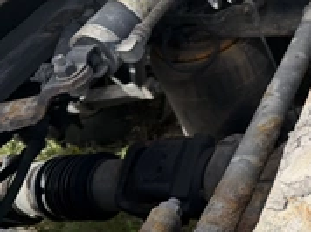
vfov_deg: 26.9
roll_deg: +18.0
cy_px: 92
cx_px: 334
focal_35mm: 54
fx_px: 484
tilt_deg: -38.3
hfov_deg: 31.9
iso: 80
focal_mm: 6.76
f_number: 1.78
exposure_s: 1/1464
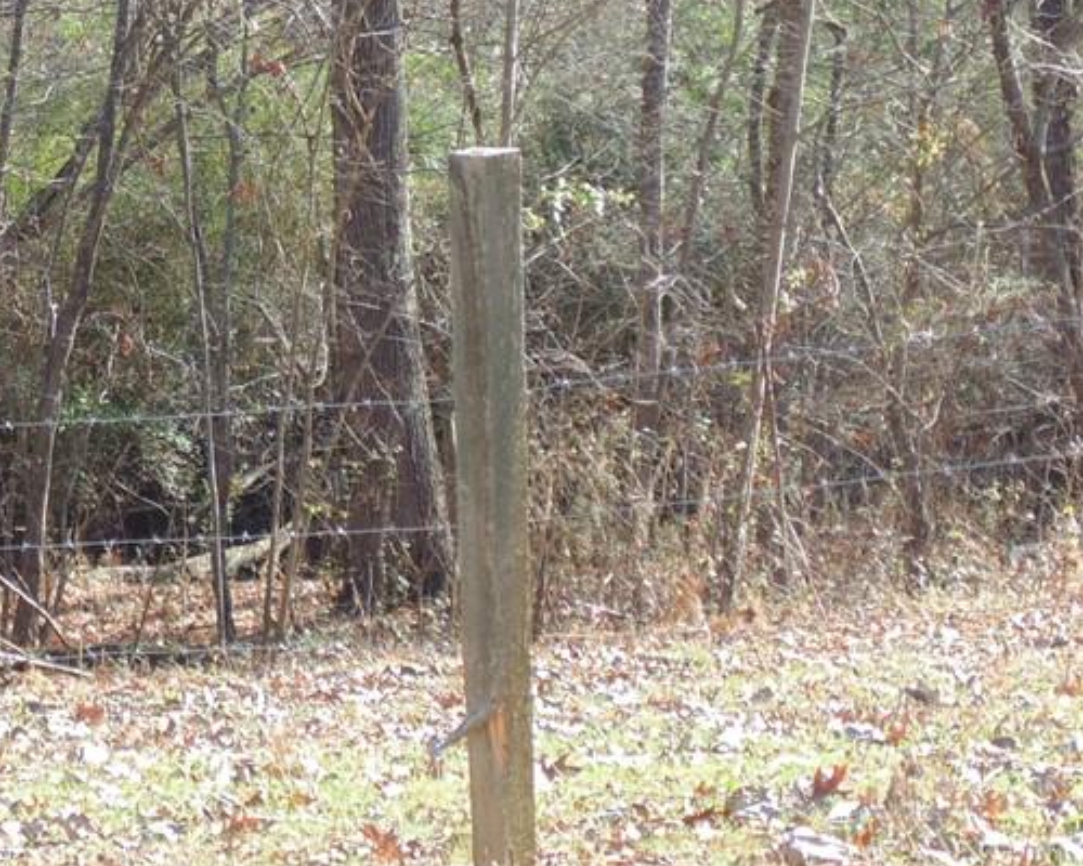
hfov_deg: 14.6
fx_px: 4167
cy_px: 297
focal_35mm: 130
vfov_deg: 11.9
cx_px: -17
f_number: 4.1
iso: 80
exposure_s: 1/100
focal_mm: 11.7
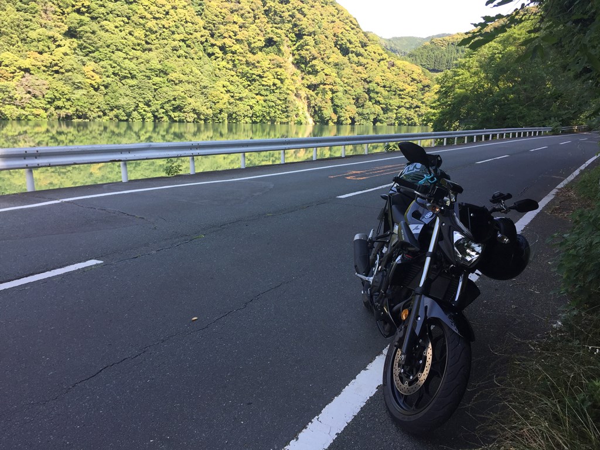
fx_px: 503
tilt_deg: -11.8
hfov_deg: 61.7
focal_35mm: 29
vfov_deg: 48.2
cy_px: 225
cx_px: 300
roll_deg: -1.1
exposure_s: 1/324
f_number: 2.2
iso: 32
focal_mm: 4.15
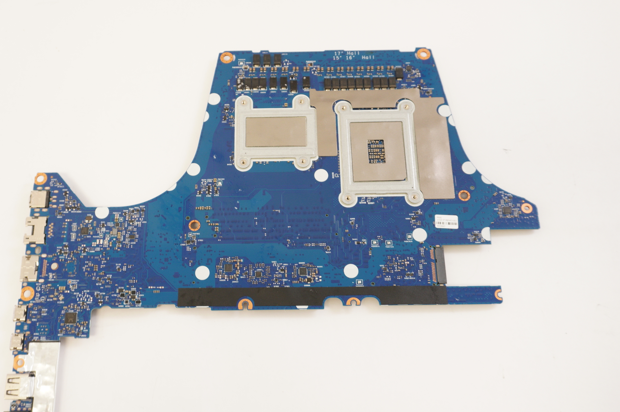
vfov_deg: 36.8
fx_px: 619
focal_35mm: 36
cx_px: 267
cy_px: 225
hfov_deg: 53.0
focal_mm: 20
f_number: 5.6
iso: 320
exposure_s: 1/13
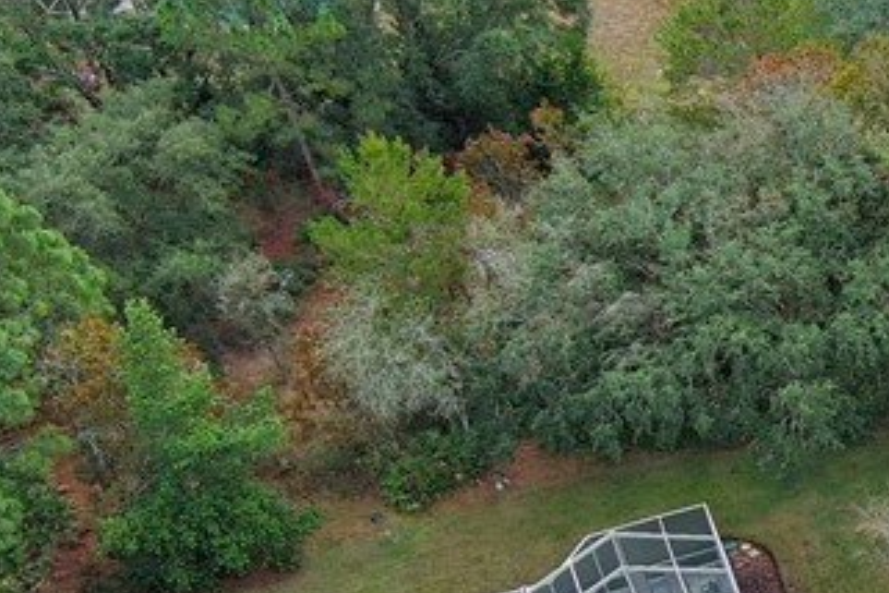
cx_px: 1476
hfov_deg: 17.7
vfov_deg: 13.7
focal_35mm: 98
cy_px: 664
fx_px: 2420
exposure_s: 1/570
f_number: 2.8
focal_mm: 10.57
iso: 100
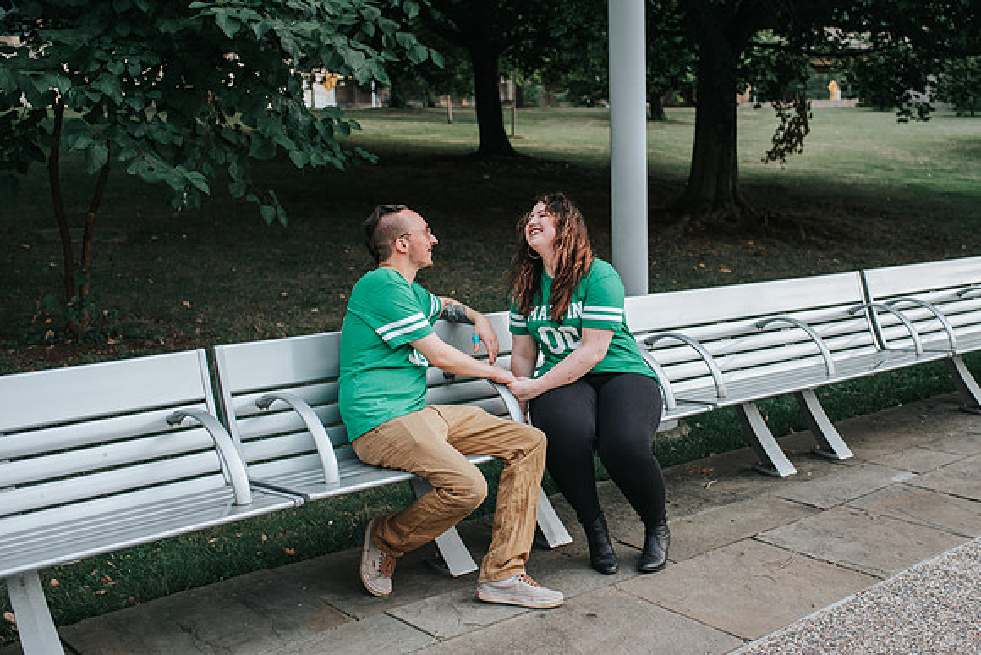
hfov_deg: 45.2
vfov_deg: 31.1
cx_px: 556
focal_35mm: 43
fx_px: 1175
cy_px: 311
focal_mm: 35
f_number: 3.2
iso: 560
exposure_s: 1/800
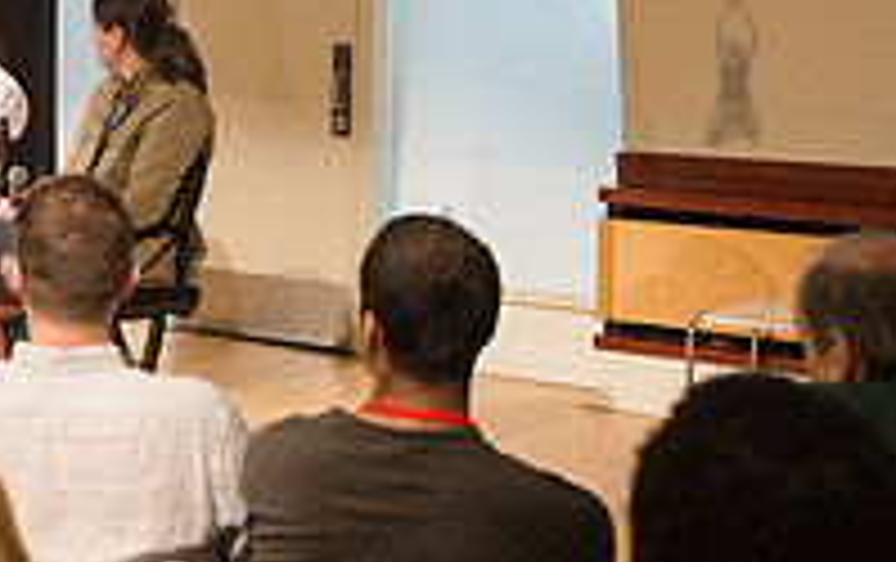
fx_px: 2103
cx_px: -140
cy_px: 65
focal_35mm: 86
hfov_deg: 22.4
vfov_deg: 15.1
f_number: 4
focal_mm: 29
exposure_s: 1/200
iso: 2500
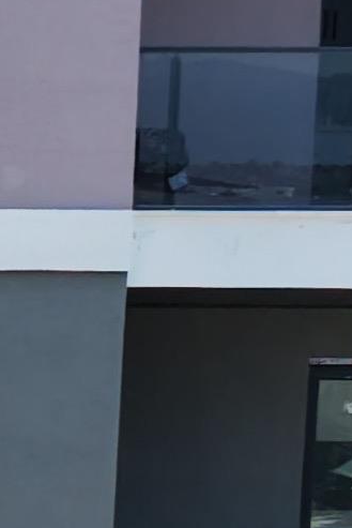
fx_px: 1978
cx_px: -532
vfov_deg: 14.9
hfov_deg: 9.0
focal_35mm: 135
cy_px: 517
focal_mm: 3.05
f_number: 2.2
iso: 100
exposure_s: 1/500
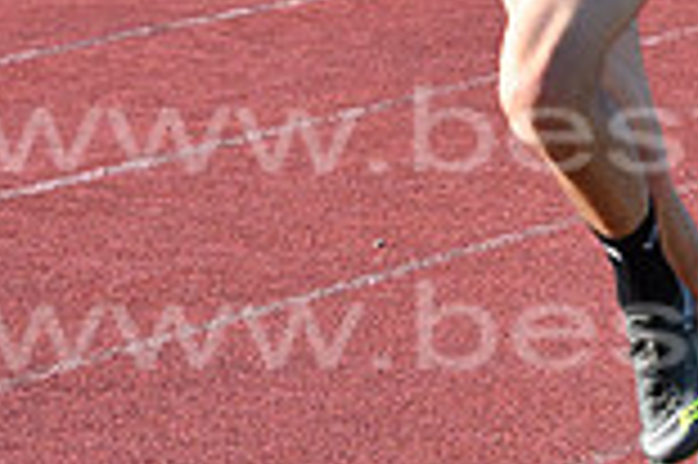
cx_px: 1000
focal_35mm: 394
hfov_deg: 5.2
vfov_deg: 3.5
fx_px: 7631
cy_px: -155
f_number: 5.6
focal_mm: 70
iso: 800
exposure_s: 1/4000
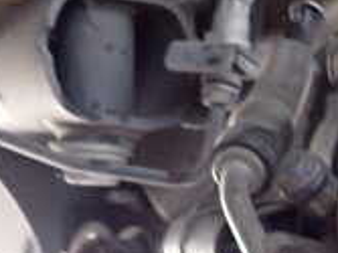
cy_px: 348
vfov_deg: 13.1
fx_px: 1054
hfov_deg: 16.7
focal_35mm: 108
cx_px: 496
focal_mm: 5.4
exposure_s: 1/30
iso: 500
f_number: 2.3
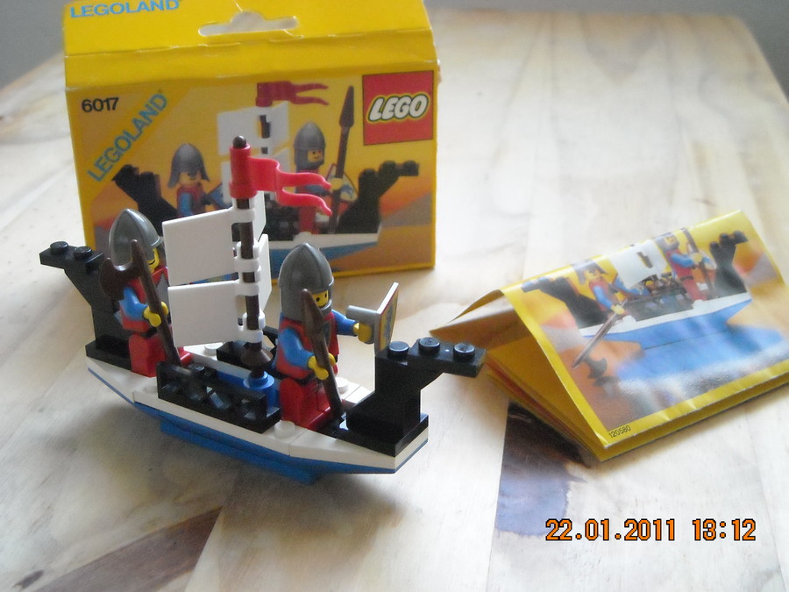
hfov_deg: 35.5
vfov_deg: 27.0
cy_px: 296
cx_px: 394
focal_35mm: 54
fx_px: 1231
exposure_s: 1/67
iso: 800
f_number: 3.3
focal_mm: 8.85
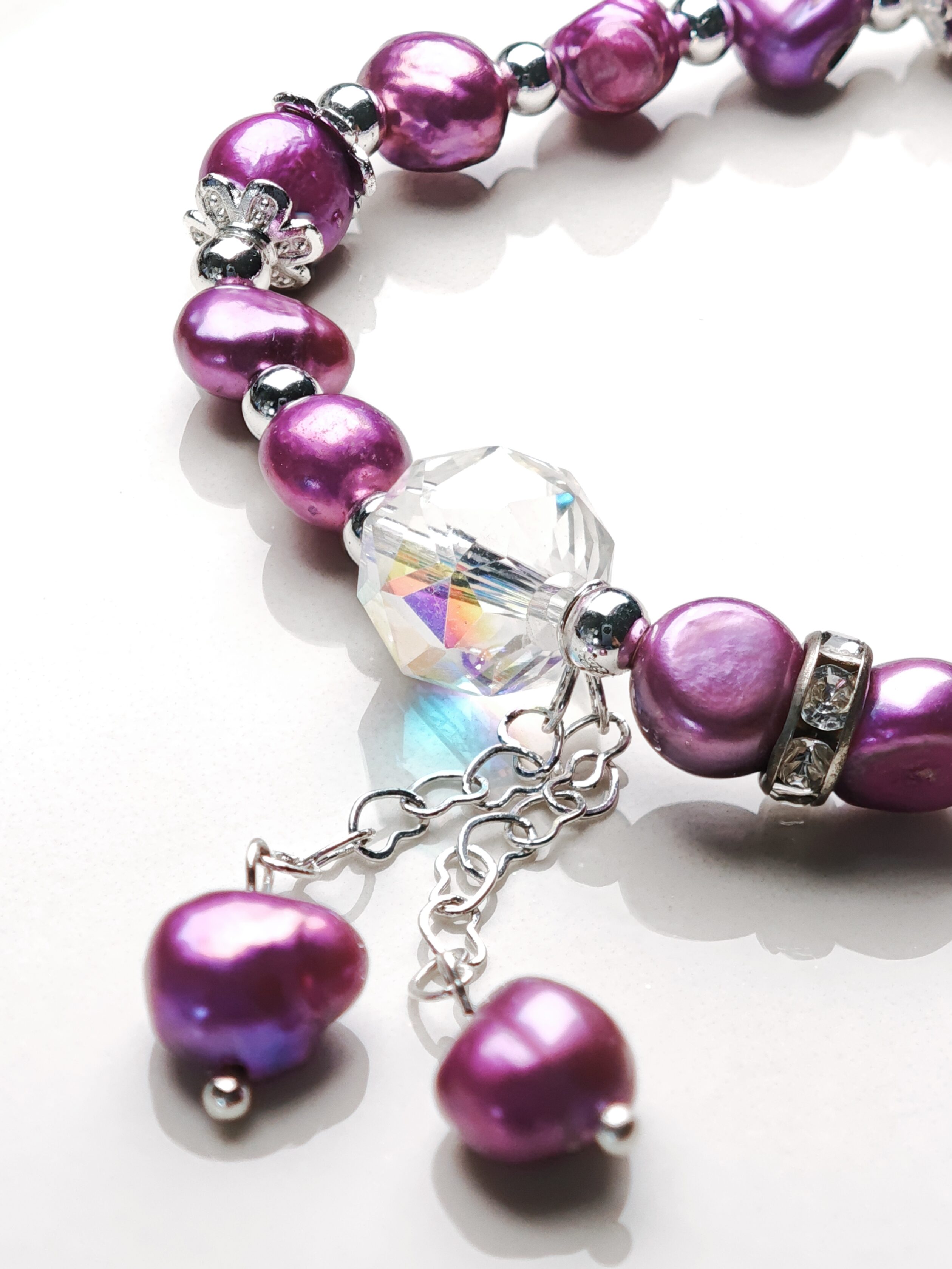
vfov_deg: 20.4
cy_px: 634
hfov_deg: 15.4
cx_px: 476
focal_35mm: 96
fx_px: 3520
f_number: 1.8
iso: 100
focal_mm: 11.5
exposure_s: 1/697
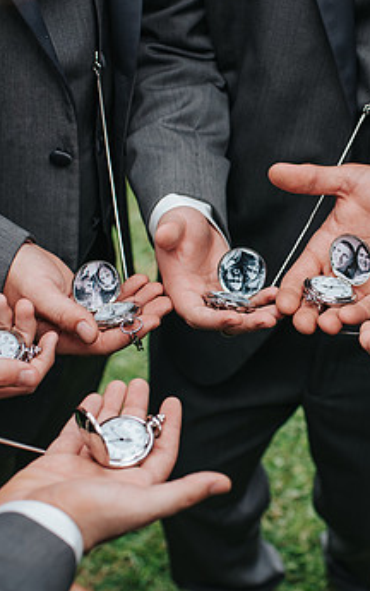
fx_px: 967
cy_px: 296
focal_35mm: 60
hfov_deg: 21.5
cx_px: 259
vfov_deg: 34.0
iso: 250
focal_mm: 35
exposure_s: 1/800
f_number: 3.2
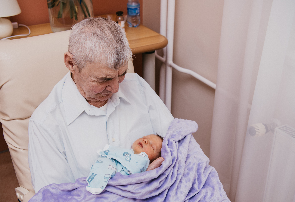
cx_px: 149
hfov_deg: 36.8
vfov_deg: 25.7
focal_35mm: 54
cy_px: 114
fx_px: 443
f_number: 4
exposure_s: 1/160
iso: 160
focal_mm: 44
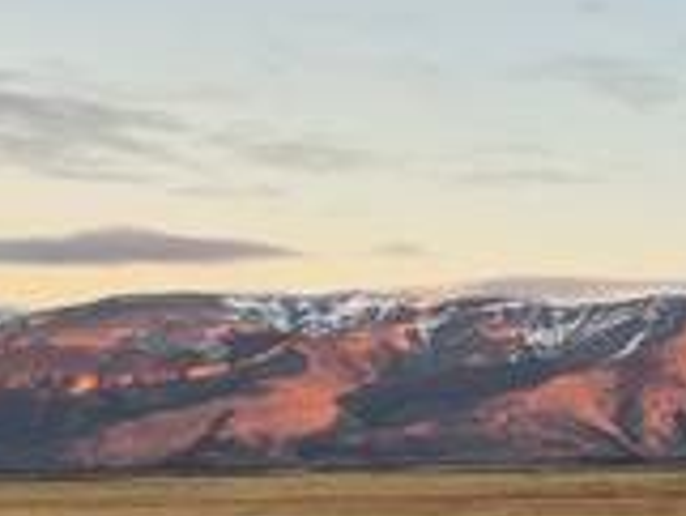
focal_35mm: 103
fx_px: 2043
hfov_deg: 15.0
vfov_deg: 14.3
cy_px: 448
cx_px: 1427
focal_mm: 5.4
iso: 32
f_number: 1.8
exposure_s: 1/180
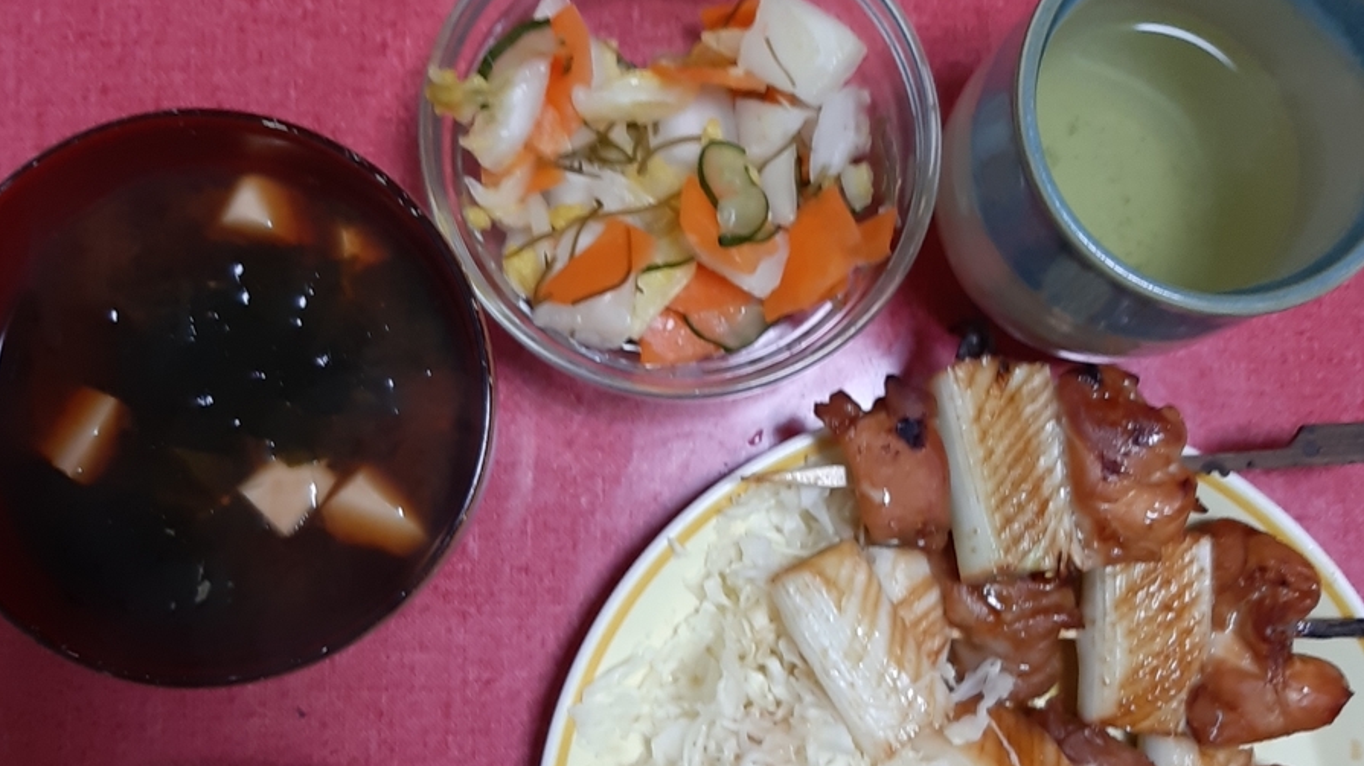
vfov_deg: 31.1
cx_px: 680
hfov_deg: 52.8
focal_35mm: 38
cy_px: 460
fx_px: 1374
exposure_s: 1/50
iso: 125
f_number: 1.7
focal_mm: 3.93
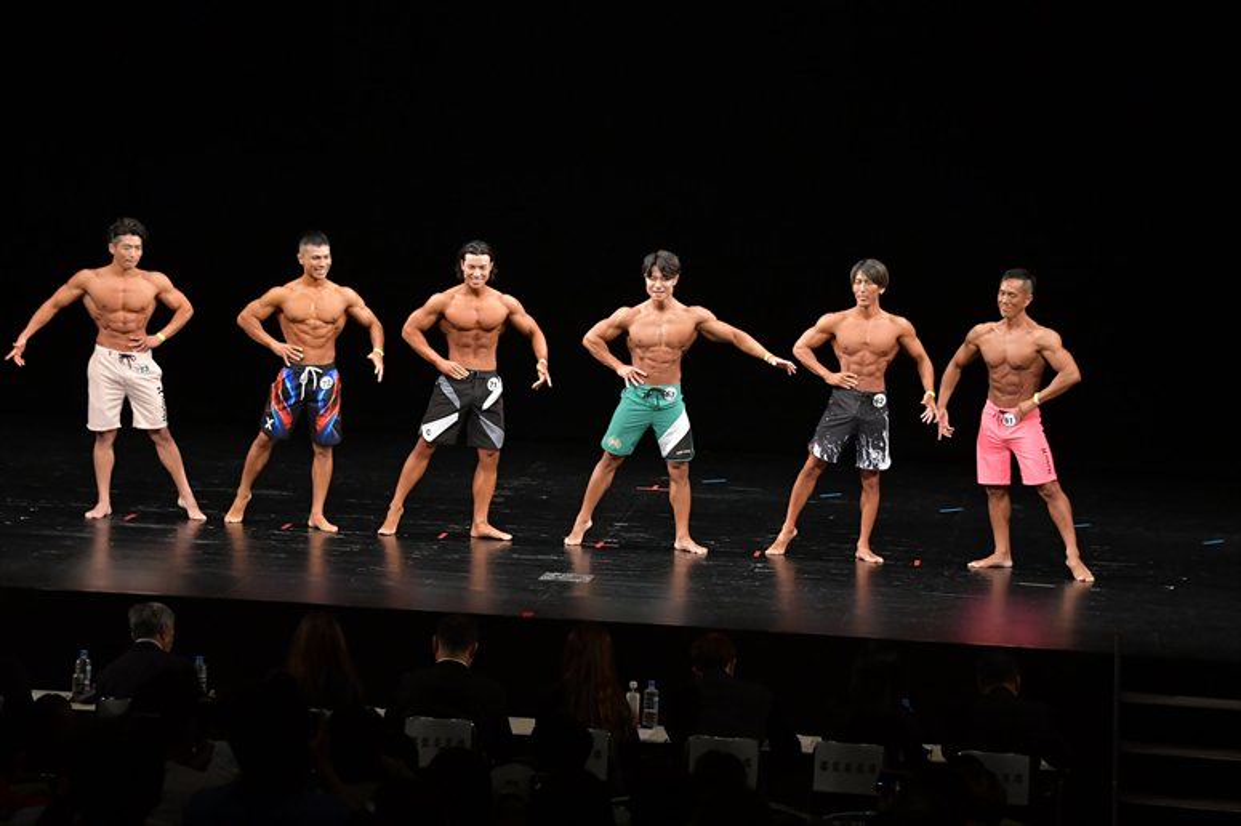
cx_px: 620
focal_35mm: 117
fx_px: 4031
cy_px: 413
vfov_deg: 11.7
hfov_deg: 17.5
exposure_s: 1/400
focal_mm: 78
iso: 3200
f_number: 5.6
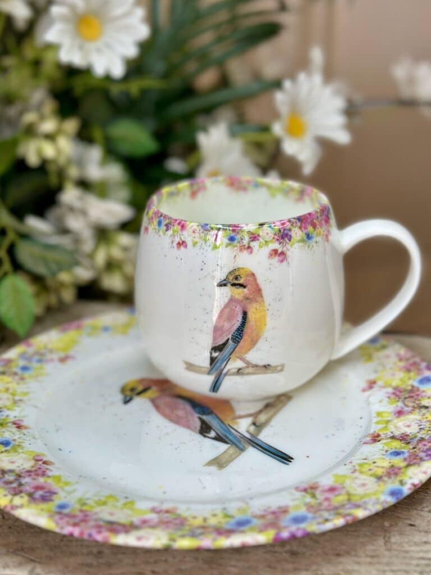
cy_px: 288
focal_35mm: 48
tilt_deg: -21.3
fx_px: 797
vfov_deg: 39.7
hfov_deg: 30.3
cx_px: 216
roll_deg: -3.7
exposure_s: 1/228
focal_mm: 6.86
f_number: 1.78
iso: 80
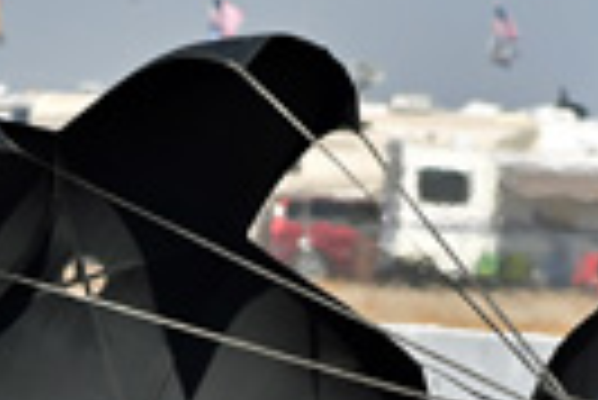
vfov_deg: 1.2
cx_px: 634
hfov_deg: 1.8
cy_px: 247
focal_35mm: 1126
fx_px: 18724
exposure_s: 1/1250
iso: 160
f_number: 5.6
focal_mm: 200
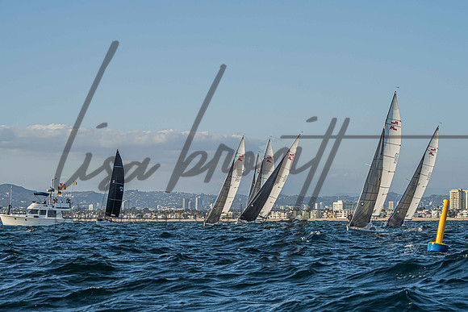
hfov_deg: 24.6
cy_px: 136
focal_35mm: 83
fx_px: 1073
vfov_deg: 16.5
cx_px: 274
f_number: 8
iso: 400
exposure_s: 1/1000
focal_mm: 70
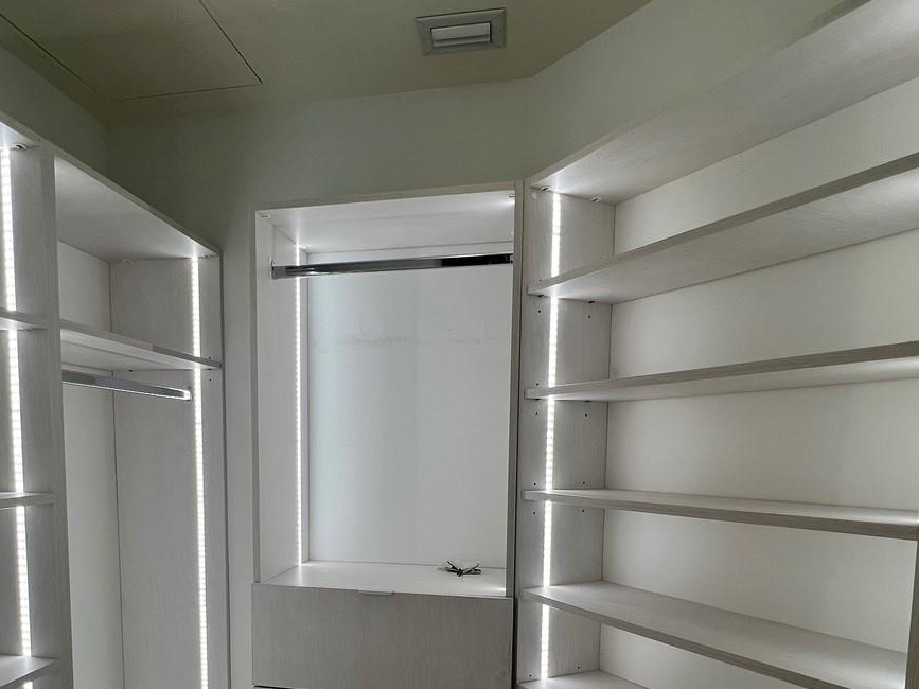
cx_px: 388
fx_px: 637
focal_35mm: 24
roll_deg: -0.8
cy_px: 516
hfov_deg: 71.2
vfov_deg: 54.2
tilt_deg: -5.7
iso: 32
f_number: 1.8
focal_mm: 1.57
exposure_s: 1/159
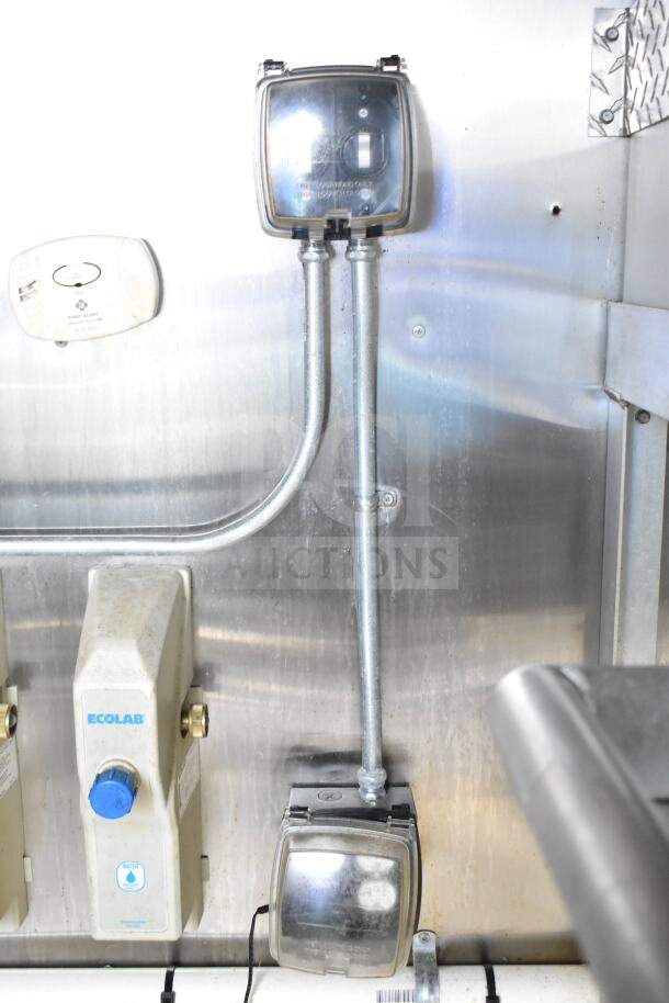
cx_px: 334
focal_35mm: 40
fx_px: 1128
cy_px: 502
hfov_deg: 33.0
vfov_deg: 47.9
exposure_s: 1/40
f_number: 4
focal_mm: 27
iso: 4000
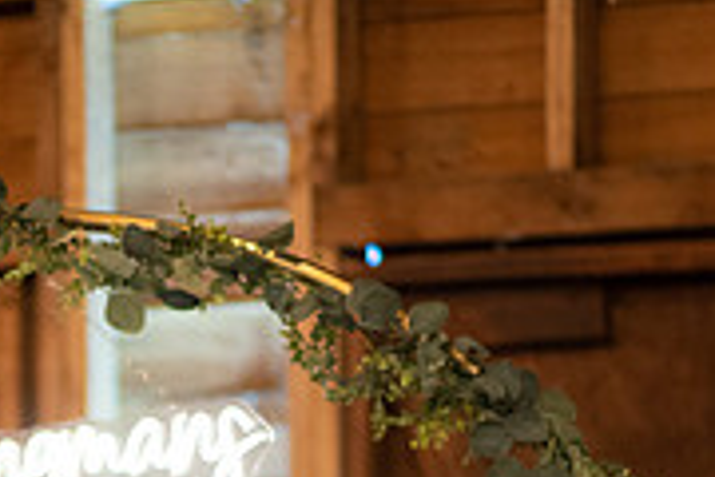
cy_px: 696
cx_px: 12
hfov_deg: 7.5
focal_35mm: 274
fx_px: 5442
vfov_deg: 5.0
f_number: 1.4
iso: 2500
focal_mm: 85
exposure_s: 1/200
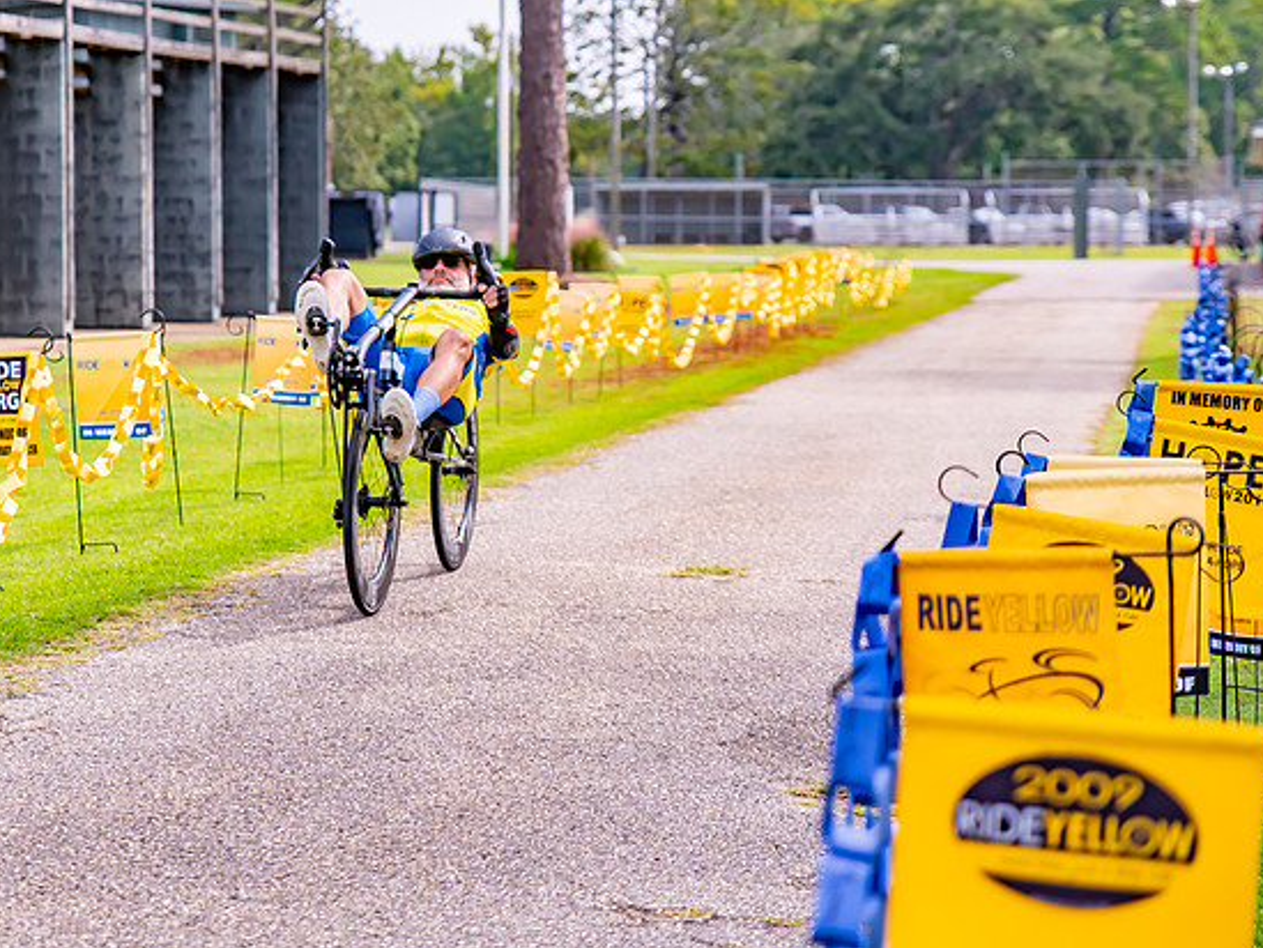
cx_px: 477
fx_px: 2774
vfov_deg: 19.4
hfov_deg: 25.6
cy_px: 360
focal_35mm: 76
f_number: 2.8
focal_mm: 55
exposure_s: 1/6400
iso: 500
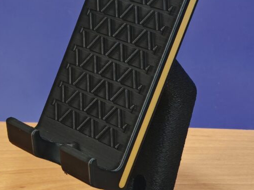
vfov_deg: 13.6
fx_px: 800
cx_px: 131
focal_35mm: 109
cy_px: 106
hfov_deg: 18.0
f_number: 1.9
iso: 500
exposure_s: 1/50
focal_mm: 6.67
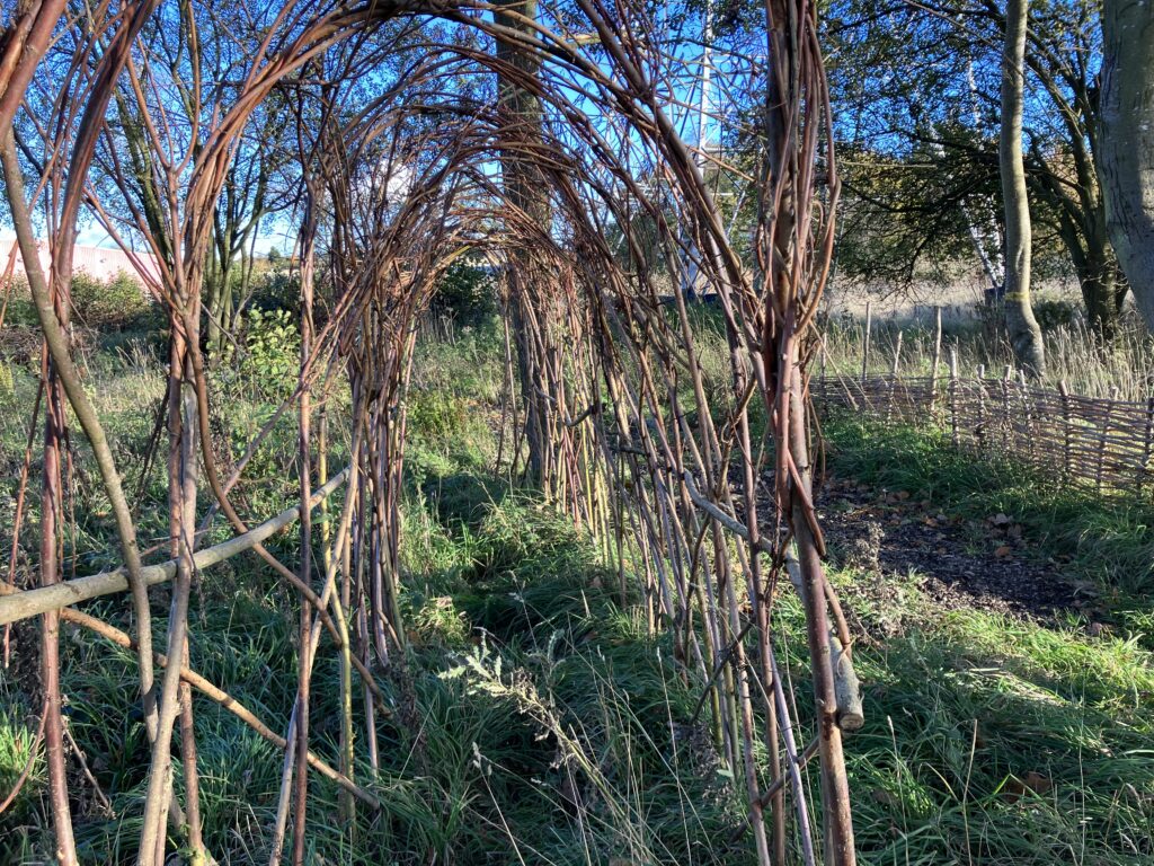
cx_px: 577
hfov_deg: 63.4
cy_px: 433
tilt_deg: -7.9
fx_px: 933
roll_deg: +1.7
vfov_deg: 49.7
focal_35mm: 28
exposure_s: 1/121
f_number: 1.8
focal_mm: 3.99
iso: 20
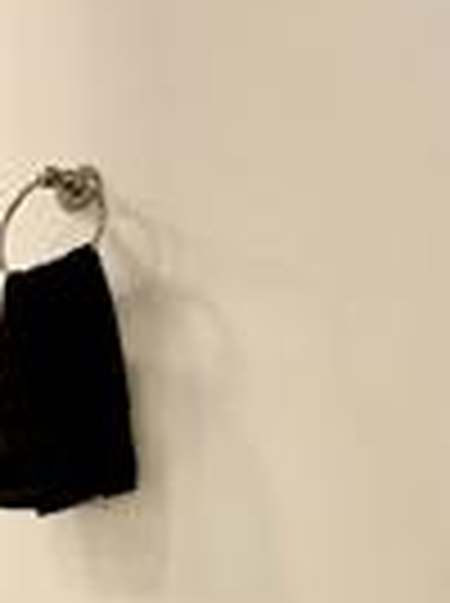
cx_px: -436
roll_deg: +0.9
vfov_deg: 26.7
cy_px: 662
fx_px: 1165
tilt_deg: +2.2
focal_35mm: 67
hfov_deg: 16.7
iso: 250
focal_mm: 2.22
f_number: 2.2
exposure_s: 1/120
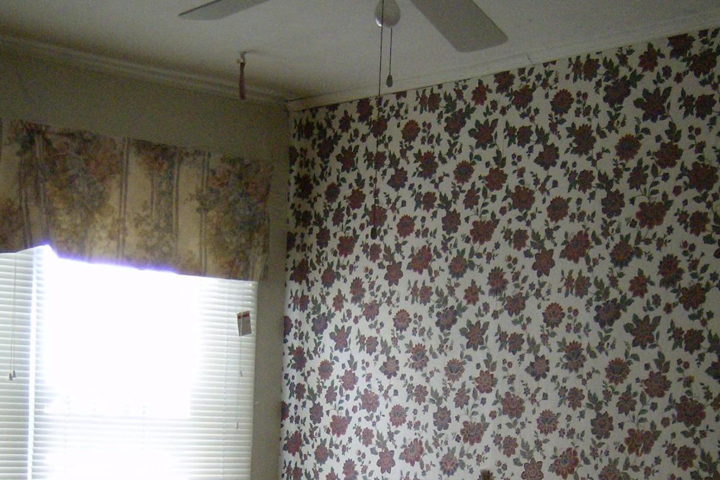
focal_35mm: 66
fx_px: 1320
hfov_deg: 30.5
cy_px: 581
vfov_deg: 19.4
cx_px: 353
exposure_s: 1/64
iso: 189
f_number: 2.8
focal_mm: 6
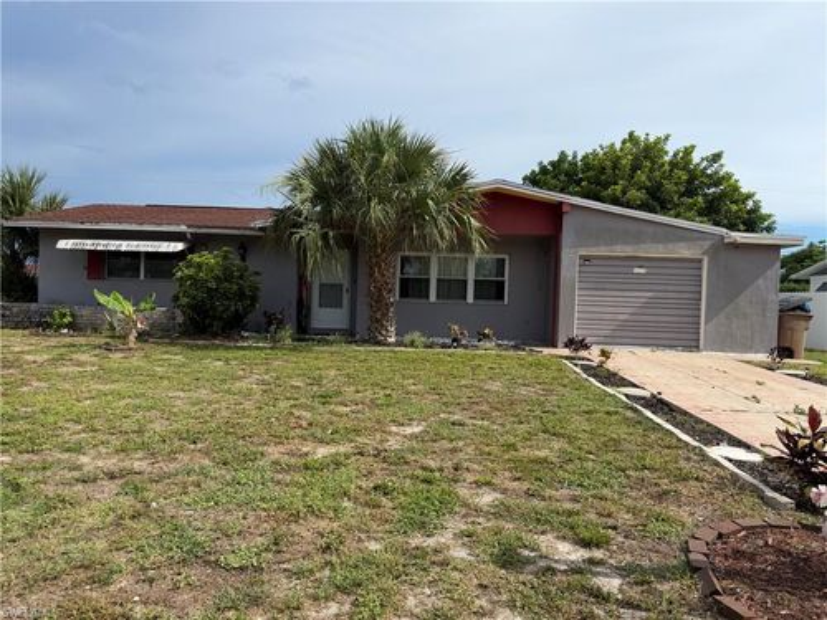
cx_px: 414
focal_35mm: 24
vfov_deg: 56.8
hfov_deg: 71.6
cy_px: 310
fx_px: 573
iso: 80
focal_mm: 6.76
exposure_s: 1/4975
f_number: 1.78
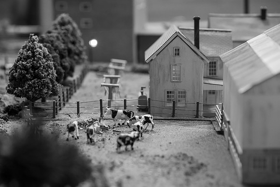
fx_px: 895
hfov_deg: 17.8
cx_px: 140
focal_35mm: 115
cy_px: 94
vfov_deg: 11.9
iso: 3200
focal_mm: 115
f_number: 7.1
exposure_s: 1/80
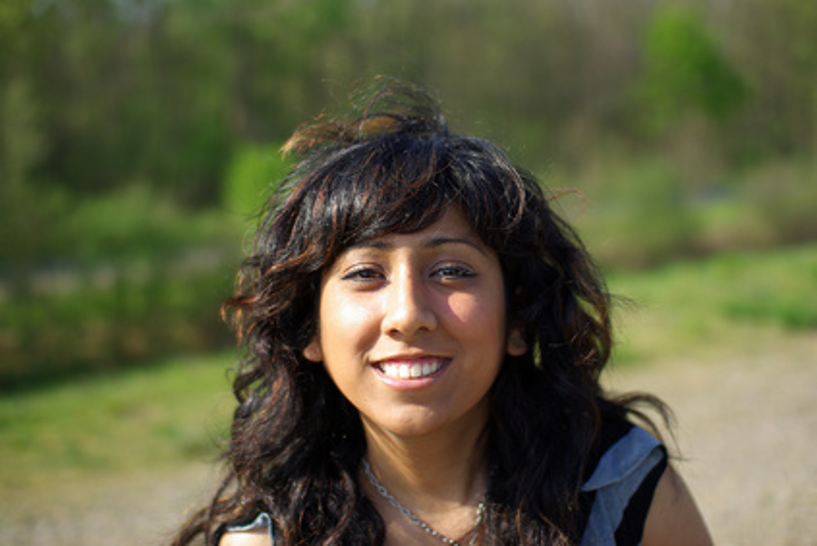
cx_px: 408
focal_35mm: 45
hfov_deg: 43.6
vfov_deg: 29.9
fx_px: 1022
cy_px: 273
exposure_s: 1/3000
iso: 100
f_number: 1.4
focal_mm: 30
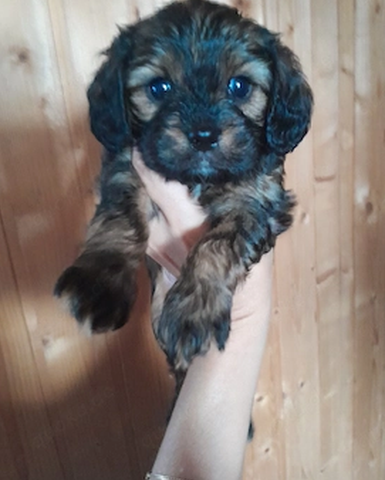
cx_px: 212
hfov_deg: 48.5
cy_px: 210
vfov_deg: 58.5
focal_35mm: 30
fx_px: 427
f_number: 1.8
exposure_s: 1/10
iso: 1000
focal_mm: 3.98
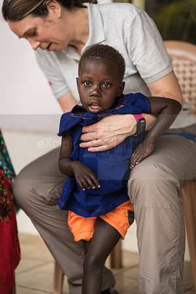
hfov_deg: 16.1
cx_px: 98
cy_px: 147
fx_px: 694
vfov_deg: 23.9
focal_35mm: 85
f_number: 1.8
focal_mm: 85
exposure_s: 1/320
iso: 100
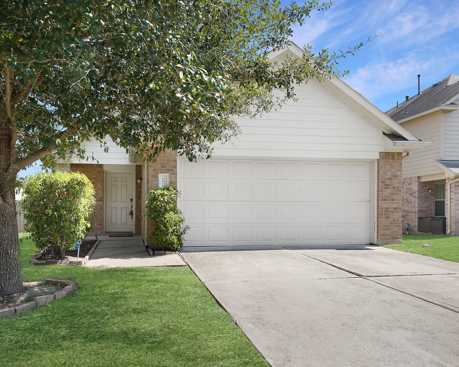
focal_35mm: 28
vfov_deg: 51.5
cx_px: 190
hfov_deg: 61.8
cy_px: 183
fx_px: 380
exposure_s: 1/125
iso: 100
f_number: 8
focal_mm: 24
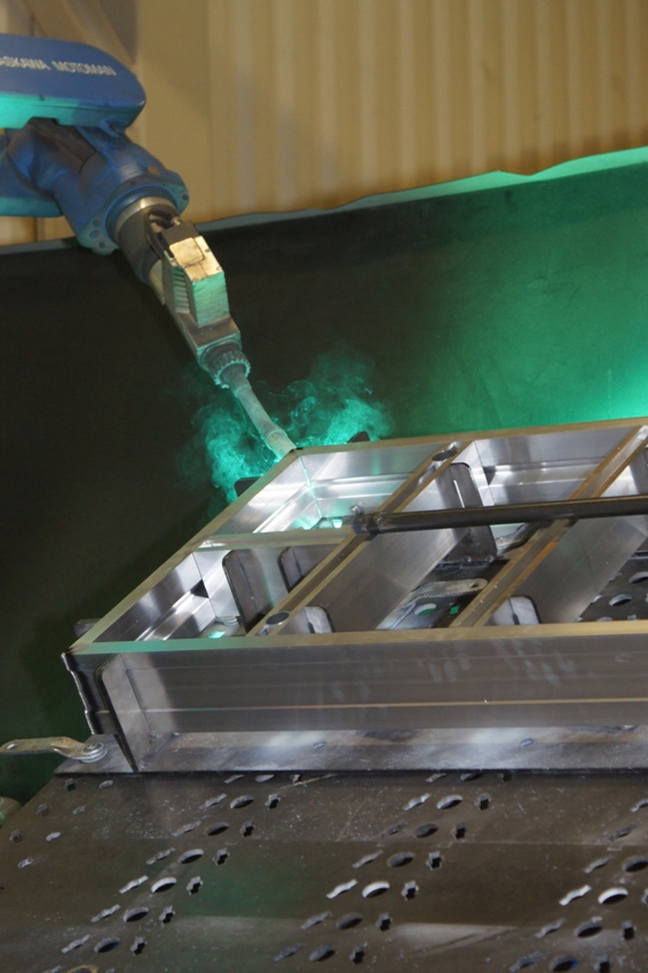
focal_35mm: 105
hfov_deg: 13.0
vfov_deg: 19.5
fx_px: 2837
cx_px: 324
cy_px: 486
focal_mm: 70
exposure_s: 1/125
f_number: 5.6
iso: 800
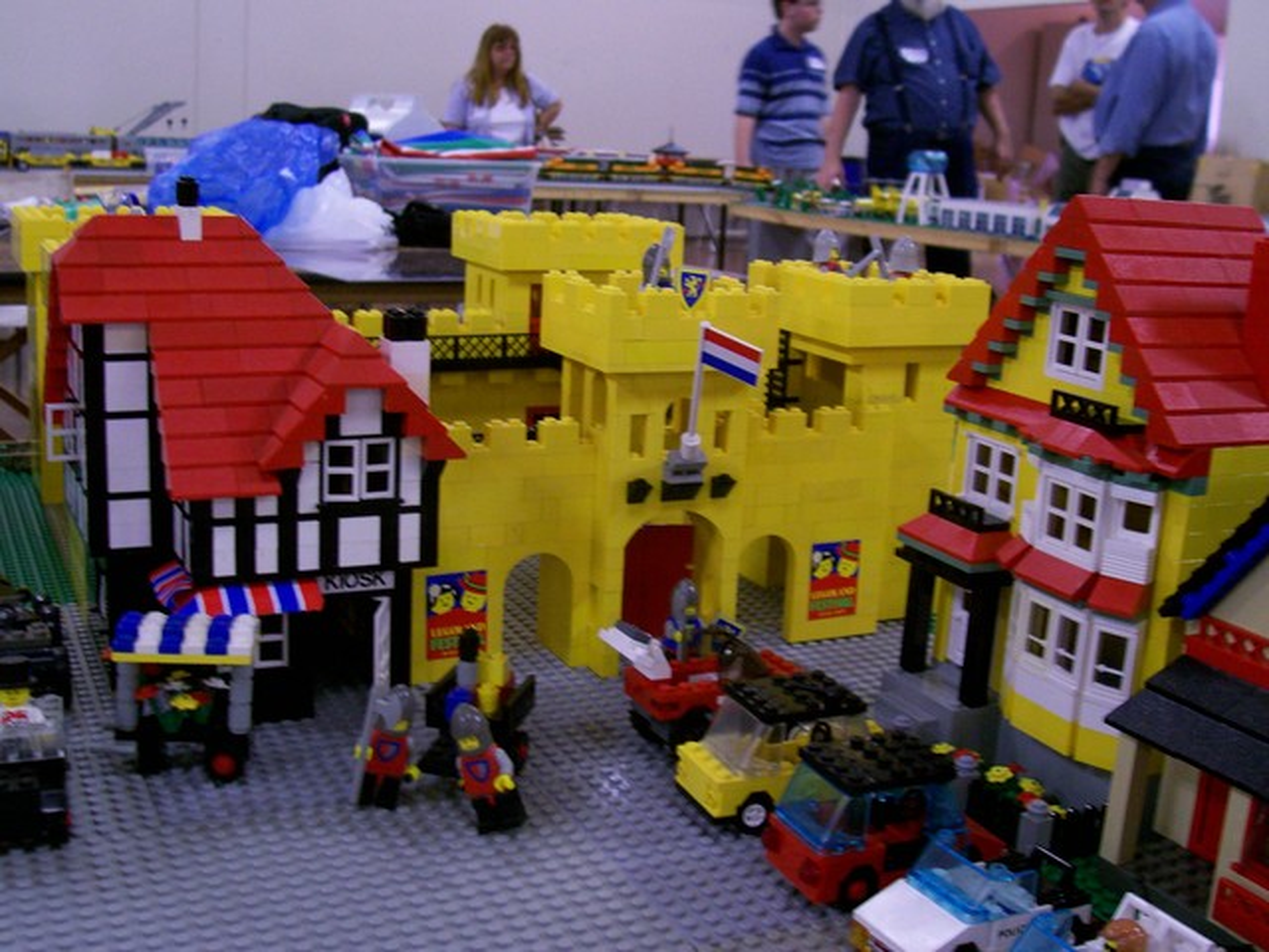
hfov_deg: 44.8
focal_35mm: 42
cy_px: 476
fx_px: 1540
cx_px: 634
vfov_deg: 34.3
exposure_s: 1/8
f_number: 2.9
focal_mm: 7
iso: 160
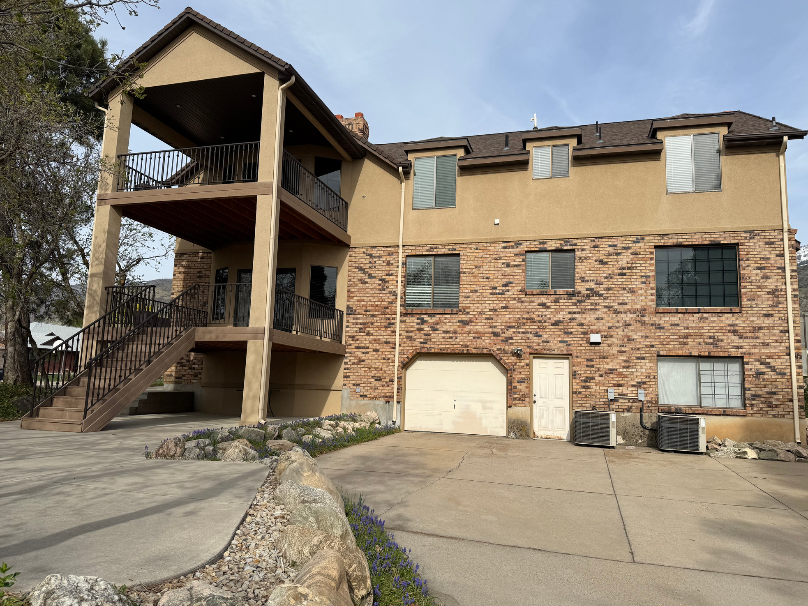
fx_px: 584
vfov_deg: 54.9
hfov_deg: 69.4
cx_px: 410
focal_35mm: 25
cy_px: 307
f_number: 1.78
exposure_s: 1/4950
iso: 80
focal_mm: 6.76
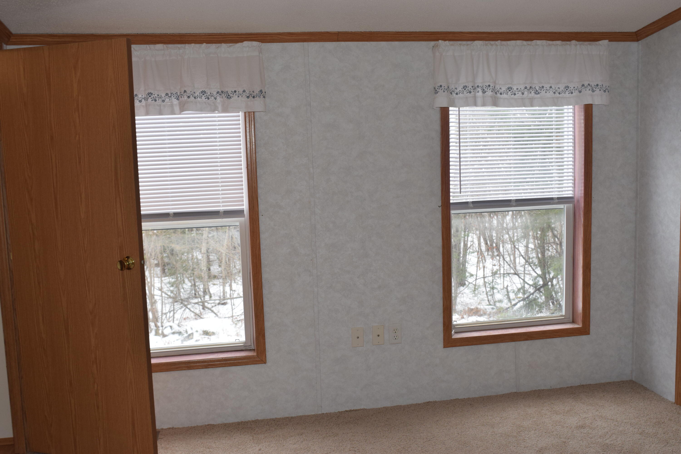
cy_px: 227
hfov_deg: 53.1
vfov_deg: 36.9
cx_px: 340
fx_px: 681
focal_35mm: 36
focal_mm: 24
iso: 560
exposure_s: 1/125
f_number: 5.6
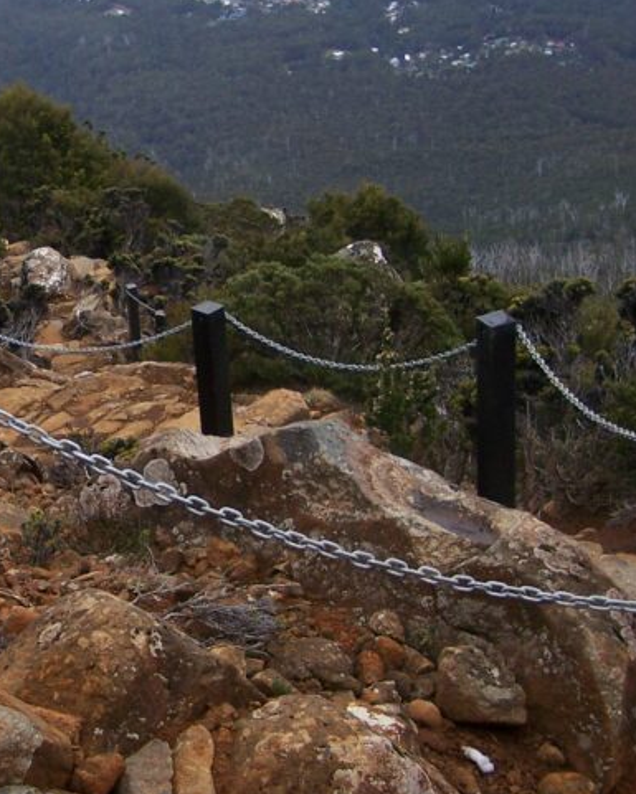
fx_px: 1858
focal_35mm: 79
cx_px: 62
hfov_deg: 19.1
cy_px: 388
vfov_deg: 24.1
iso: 80
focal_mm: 6.3
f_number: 2.8
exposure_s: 1/125
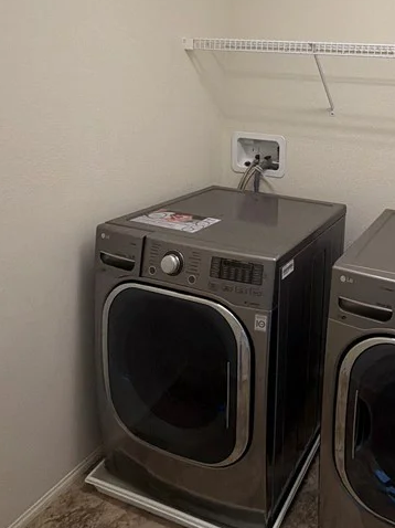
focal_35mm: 30
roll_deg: -3.1
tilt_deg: -10.2
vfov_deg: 57.8
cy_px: 151
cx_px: 334
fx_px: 457
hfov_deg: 43.8
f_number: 2.2
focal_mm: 2.22
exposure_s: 1/120
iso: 200
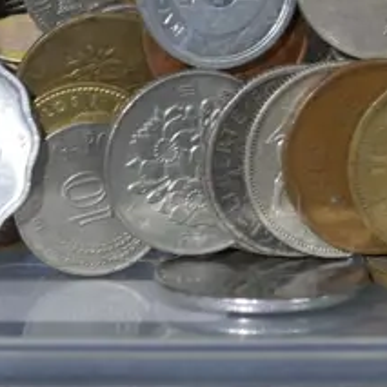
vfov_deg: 10.1
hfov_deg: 10.3
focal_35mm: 170
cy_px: -87
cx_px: 202
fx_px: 2150
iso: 200
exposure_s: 1/60
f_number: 4.4
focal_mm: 20
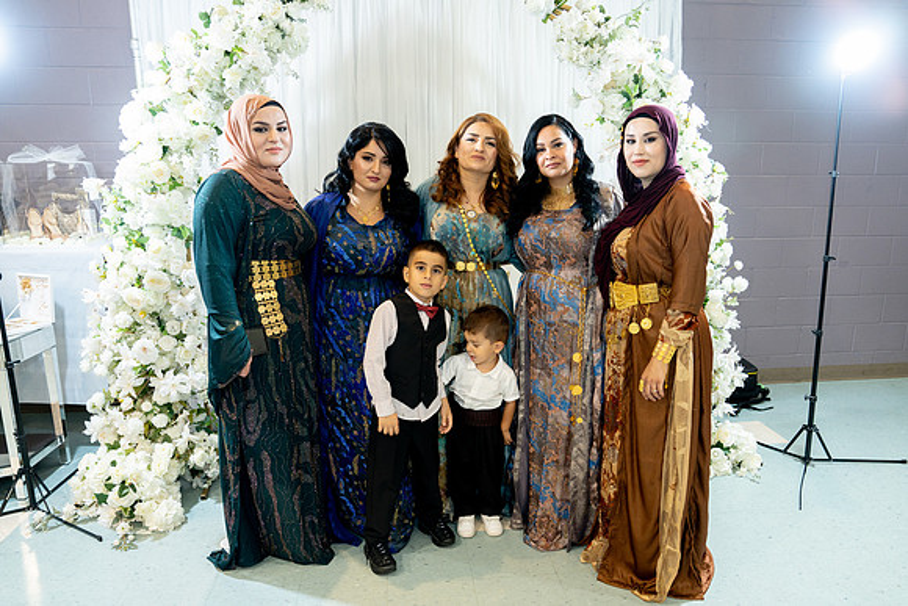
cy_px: 303
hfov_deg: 73.7
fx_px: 605
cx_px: 454
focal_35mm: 24
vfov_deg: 53.2
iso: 800
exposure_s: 1/160
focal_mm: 24
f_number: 2.8
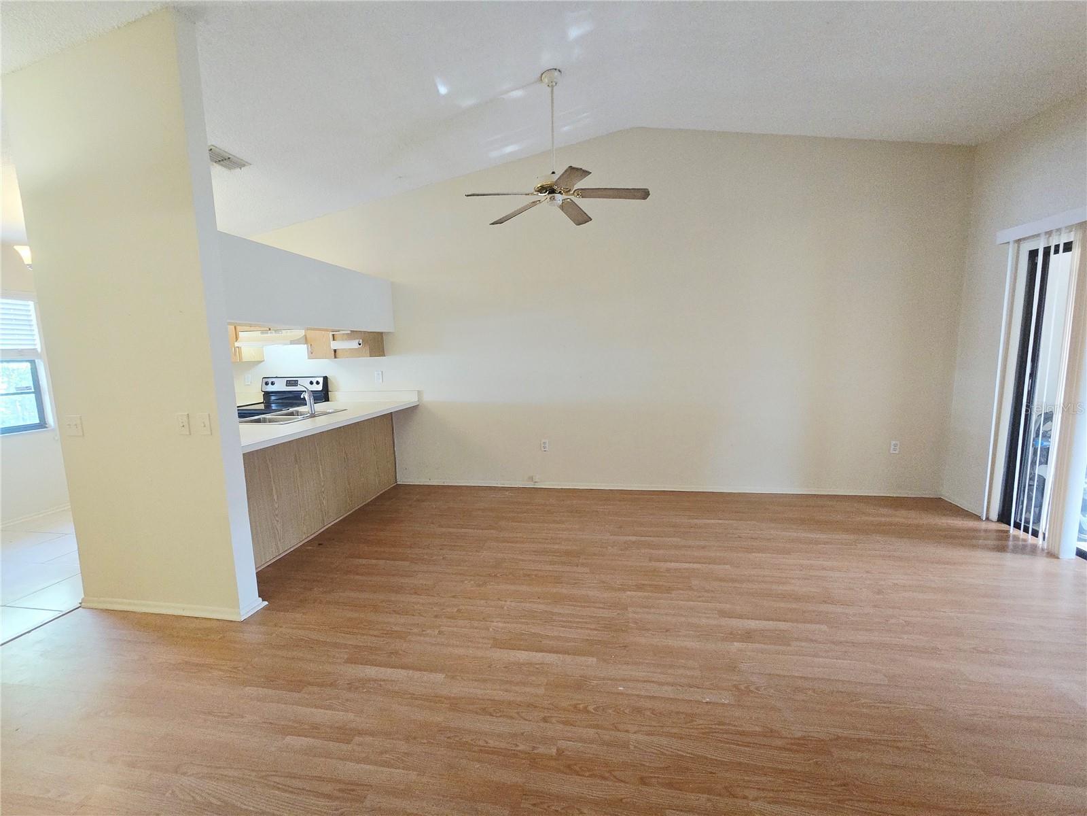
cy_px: 408
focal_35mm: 13
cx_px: 544
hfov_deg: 106.2
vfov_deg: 89.9
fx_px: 408
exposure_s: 1/60
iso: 500
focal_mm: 2.2
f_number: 2.2
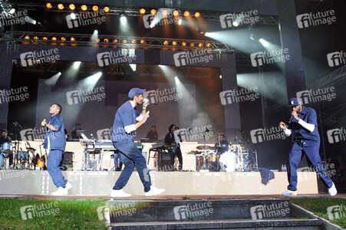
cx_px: 173
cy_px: 115
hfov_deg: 69.4
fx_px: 250
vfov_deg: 49.5
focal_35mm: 26
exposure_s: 1/200
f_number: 3.2
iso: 800
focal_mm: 26
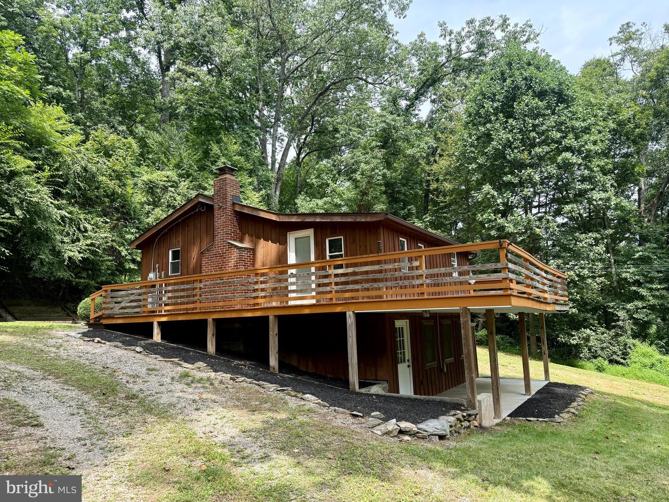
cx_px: 334
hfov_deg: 71.6
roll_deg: +1.8
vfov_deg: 56.8
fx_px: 464
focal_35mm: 24
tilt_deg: +8.7
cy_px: 251
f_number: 1.78
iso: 100
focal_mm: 6.76
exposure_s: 1/1292
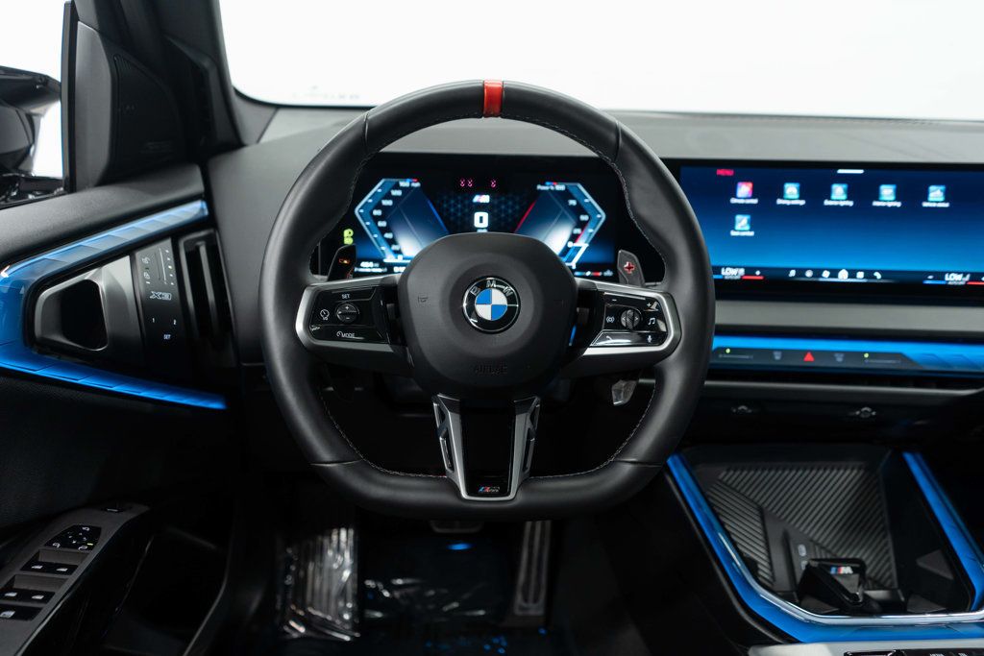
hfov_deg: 65.5
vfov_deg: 46.4
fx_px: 765
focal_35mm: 28
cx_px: 492
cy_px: 328
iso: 640
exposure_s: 1/40
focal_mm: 28
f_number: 3.2
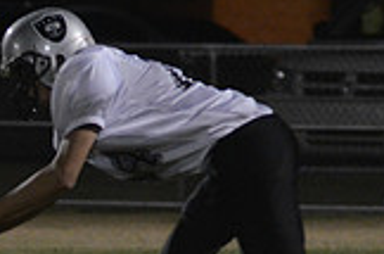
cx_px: -130
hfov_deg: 1.9
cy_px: 259
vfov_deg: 1.3
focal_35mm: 1072
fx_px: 11401
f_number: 5.6
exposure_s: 1/160
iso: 3200
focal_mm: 200
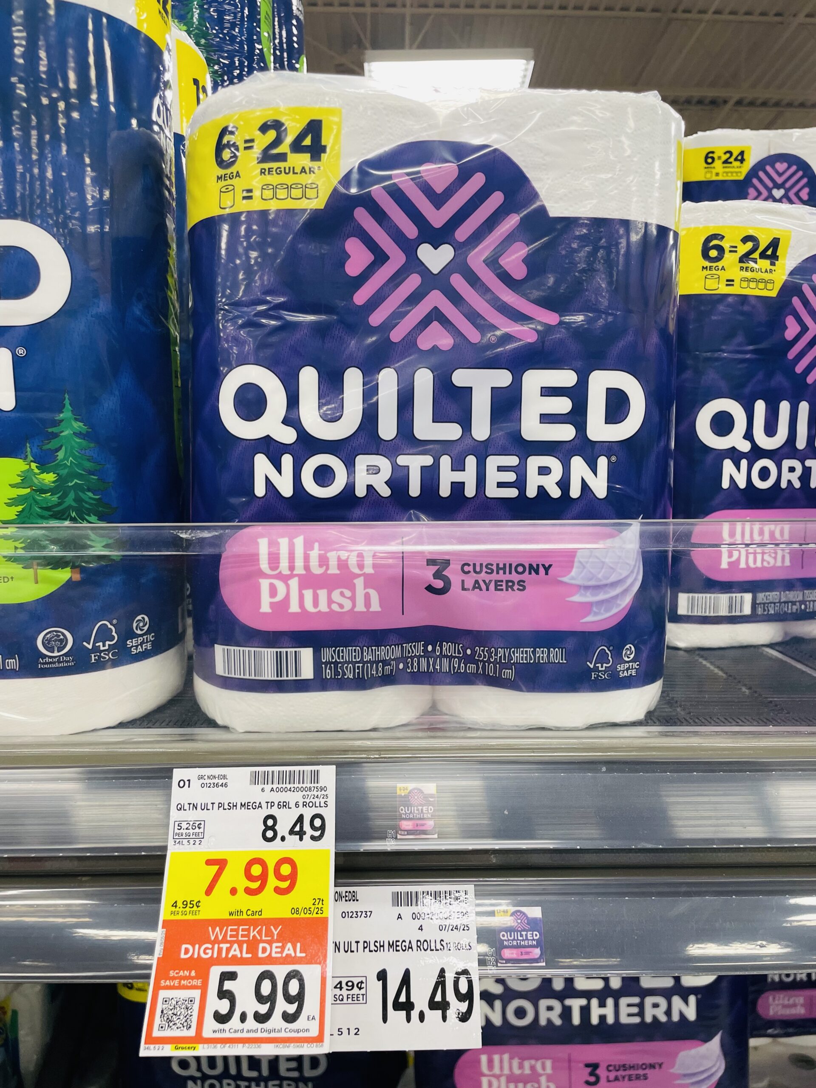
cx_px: 408
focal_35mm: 26
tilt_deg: -1.1
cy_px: 544
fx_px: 817
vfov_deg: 67.3
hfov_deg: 53.1
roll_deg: +0.6
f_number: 1.6
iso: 100
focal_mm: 4.2
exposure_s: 1/120
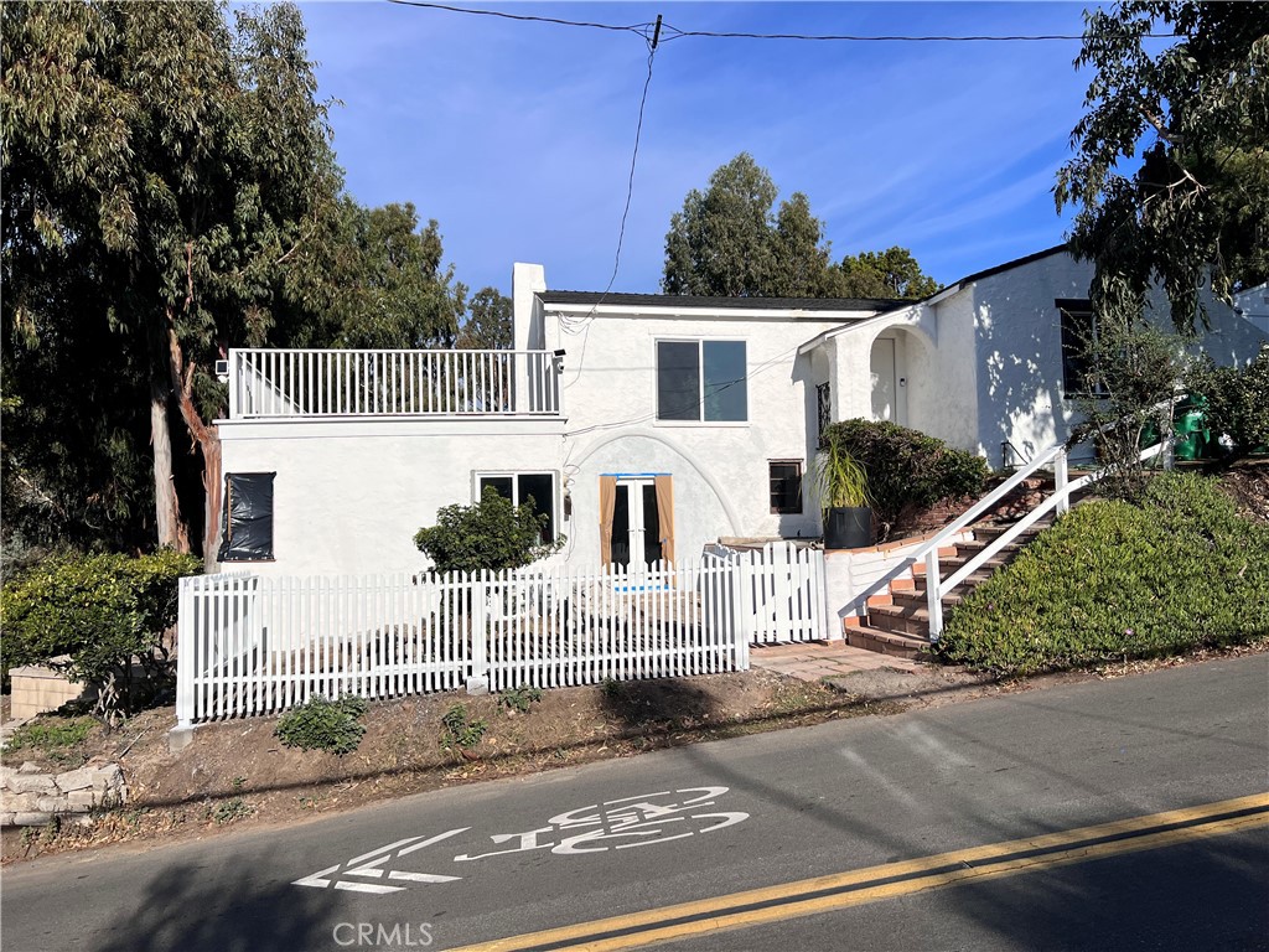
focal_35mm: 26
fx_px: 953
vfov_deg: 53.1
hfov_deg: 67.3
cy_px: 476
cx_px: 634
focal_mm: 5.7
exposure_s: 1/11364
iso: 50
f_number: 1.5
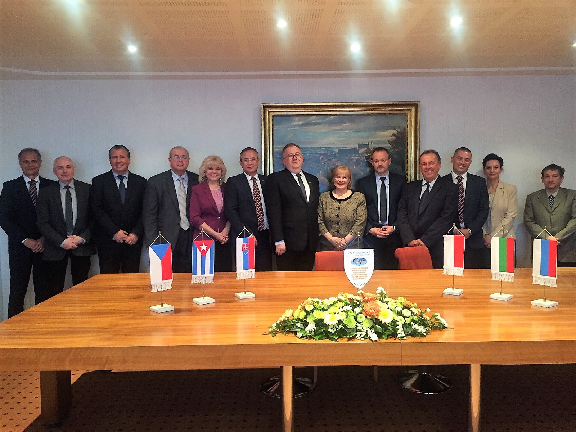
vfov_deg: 48.2
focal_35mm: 29
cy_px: 216
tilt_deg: -3.4
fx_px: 483
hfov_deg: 61.7
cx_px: 288
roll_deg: +0.6
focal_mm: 4.15
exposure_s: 1/33
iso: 200
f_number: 2.2
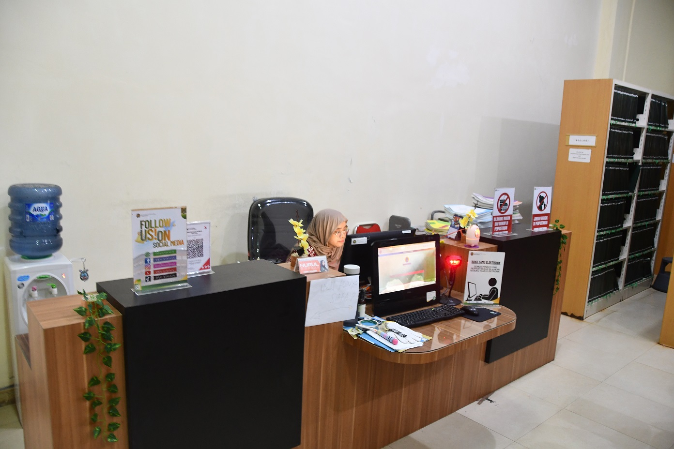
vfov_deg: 47.9
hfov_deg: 67.4
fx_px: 505
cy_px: 224
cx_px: 337
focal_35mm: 27
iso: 1250
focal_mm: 18
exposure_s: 1/30
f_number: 3.5
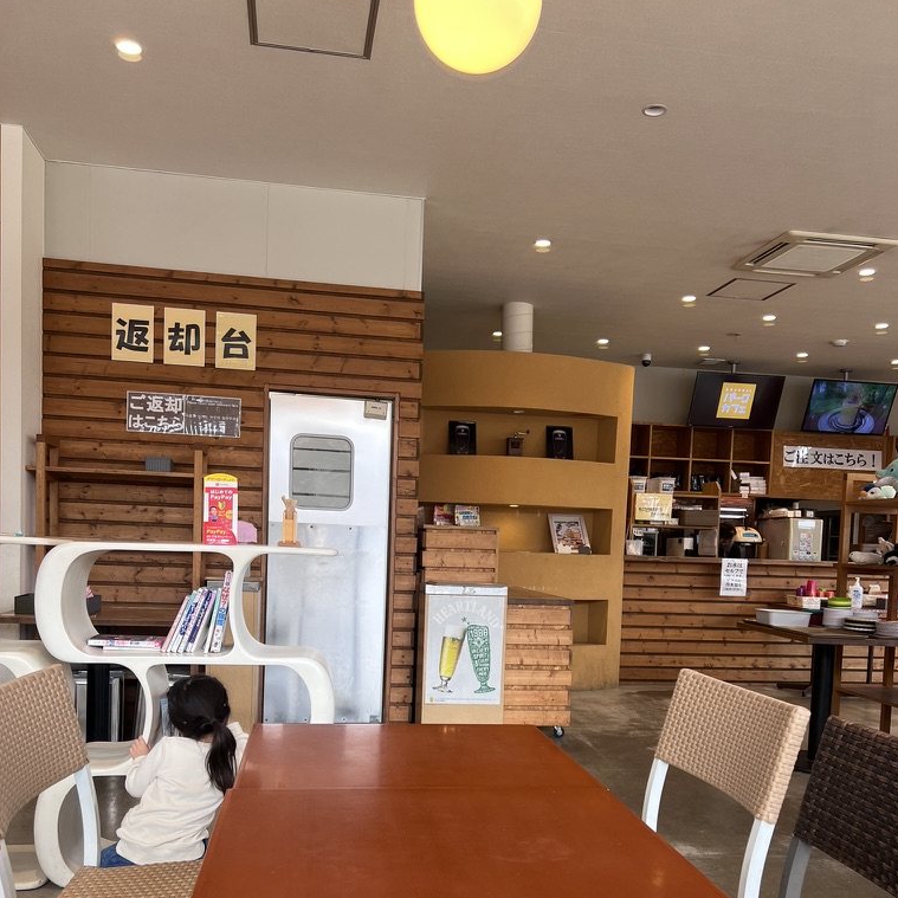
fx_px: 910
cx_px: 450
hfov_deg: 52.5
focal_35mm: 31
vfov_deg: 51.6
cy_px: 594
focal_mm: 5.7
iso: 40
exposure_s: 1/121
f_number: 1.5
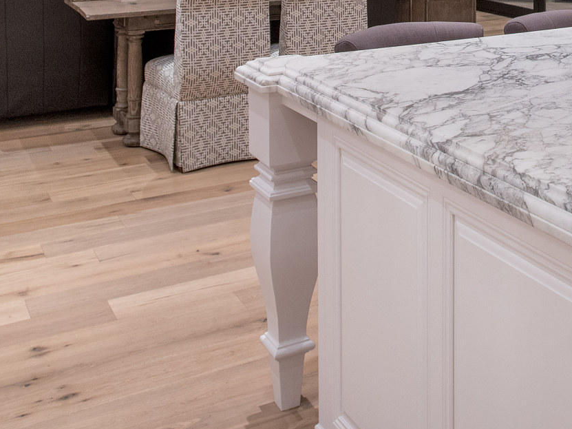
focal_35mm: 55
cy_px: -133
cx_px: 495
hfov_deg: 33.4
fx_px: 909
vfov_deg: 23.4
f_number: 7.1
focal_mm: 19
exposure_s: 1/13
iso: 800
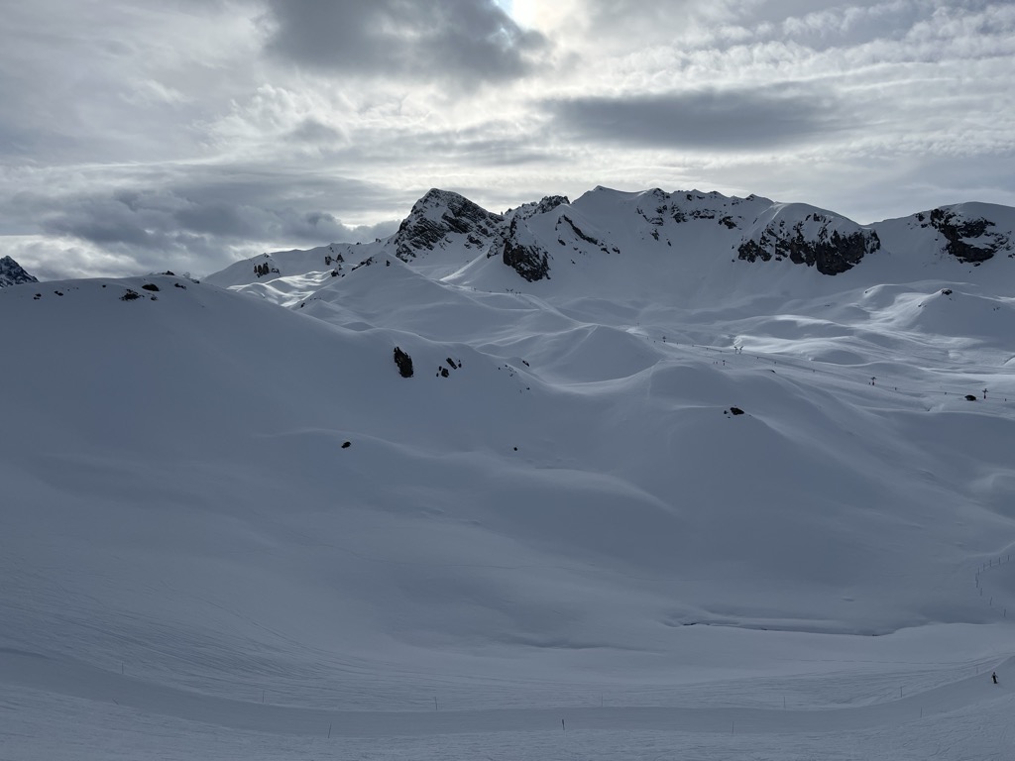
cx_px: 508
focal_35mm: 26
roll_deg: +1.4
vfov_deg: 53.1
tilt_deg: -3.3
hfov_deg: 67.3
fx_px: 762
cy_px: 380
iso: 50
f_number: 1.6
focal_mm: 5.1
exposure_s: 1/15152
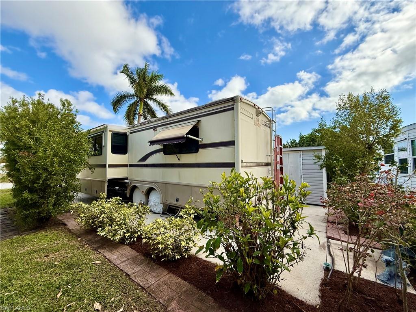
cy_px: 156
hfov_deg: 102.1
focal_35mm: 14
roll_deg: +0.0
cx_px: 208
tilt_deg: +5.4
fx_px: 168
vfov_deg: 85.7
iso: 64
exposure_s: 1/1534
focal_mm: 2.22
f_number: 2.2
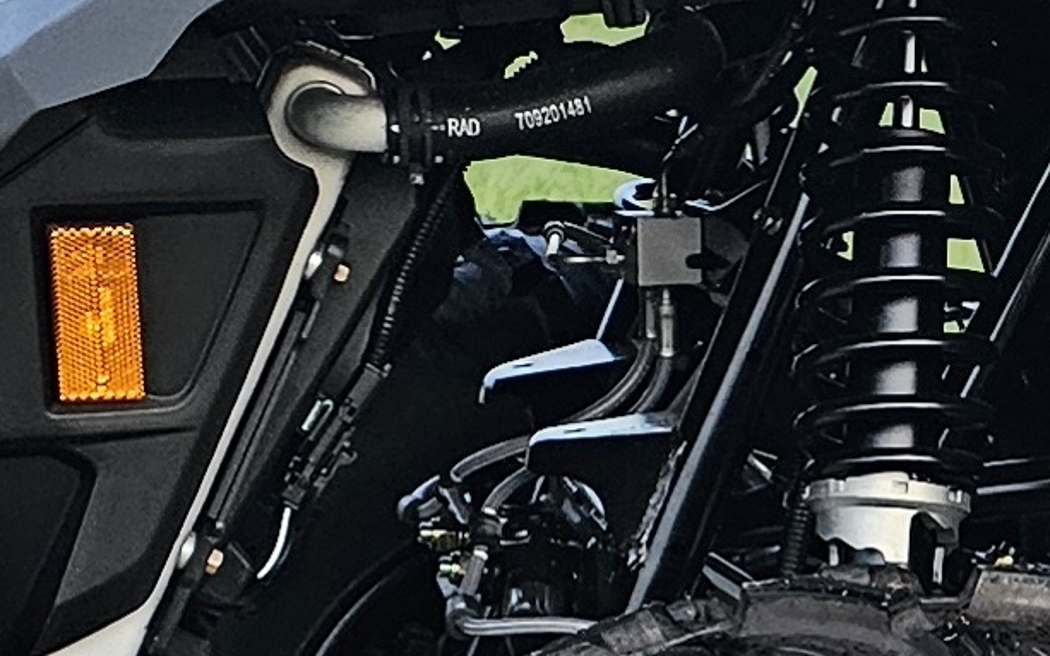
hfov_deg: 12.2
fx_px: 4550
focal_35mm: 159
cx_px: 1846
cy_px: 839
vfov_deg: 8.1
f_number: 1.7
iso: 160
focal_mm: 6.3
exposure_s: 1/207
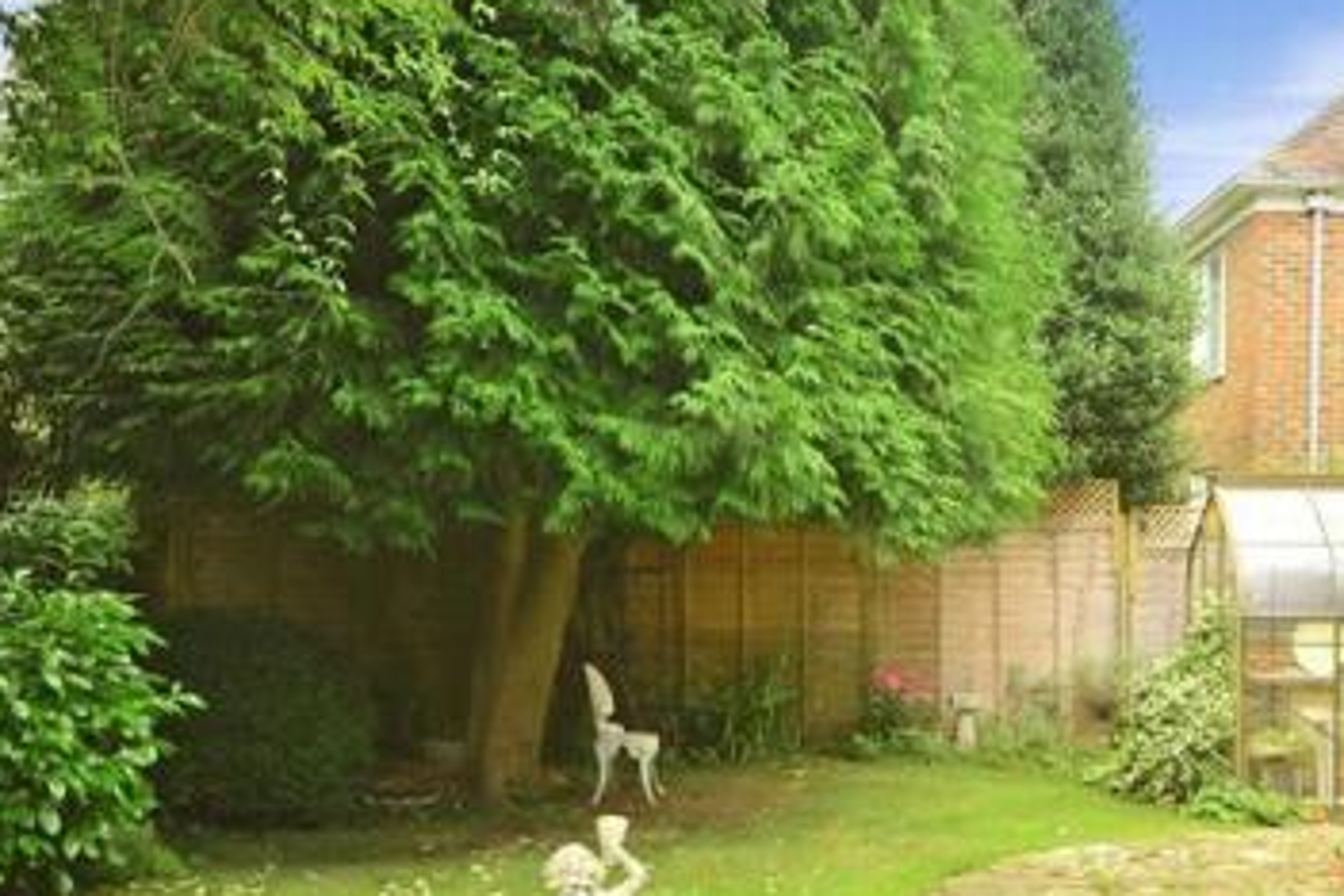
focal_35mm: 56
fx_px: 2091
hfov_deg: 35.2
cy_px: 542
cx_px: 930
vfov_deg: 24.1
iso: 200
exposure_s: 1/60
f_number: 5.6
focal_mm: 20
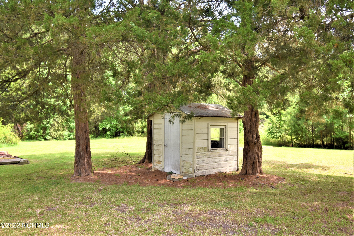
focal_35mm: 30
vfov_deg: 43.6
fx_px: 295
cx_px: 177
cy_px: 118
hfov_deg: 61.9
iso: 220
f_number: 5.6
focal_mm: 20
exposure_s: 1/200
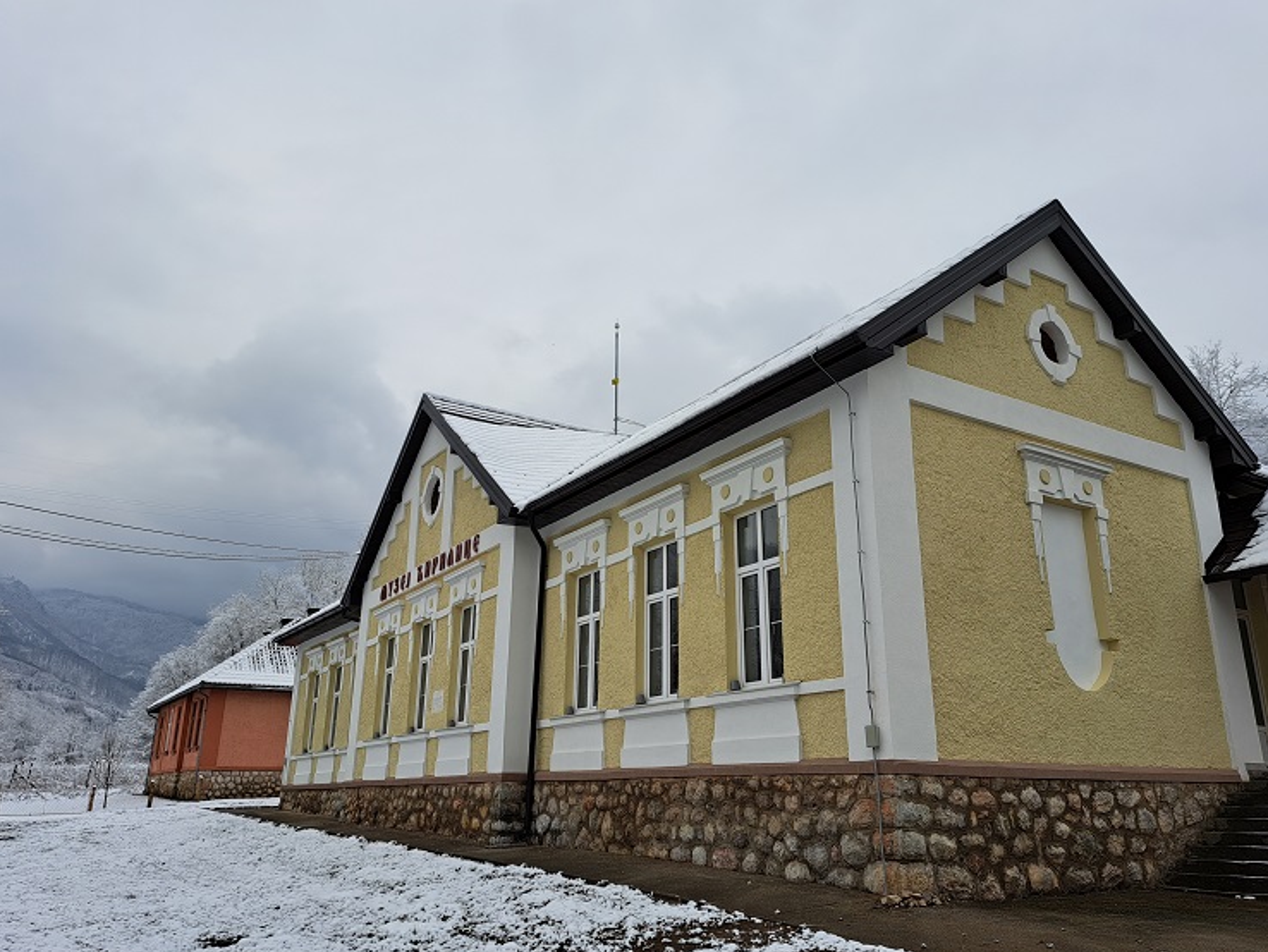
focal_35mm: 26
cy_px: 502
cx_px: 653
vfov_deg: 53.1
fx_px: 953
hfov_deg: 67.3
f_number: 1.8
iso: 50
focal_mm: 5.23
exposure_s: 1/631
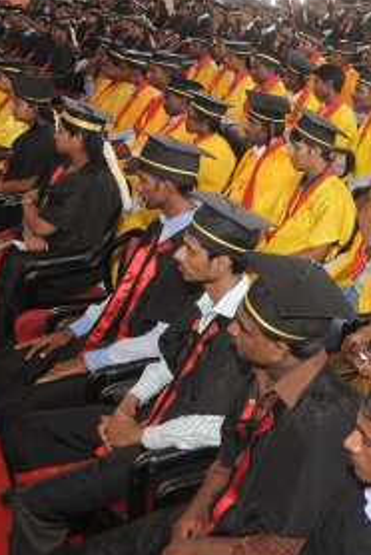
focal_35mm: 62
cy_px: 233
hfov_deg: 19.1
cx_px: 564
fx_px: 956
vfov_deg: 32.3
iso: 640
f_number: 3.5
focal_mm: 18
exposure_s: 1/30
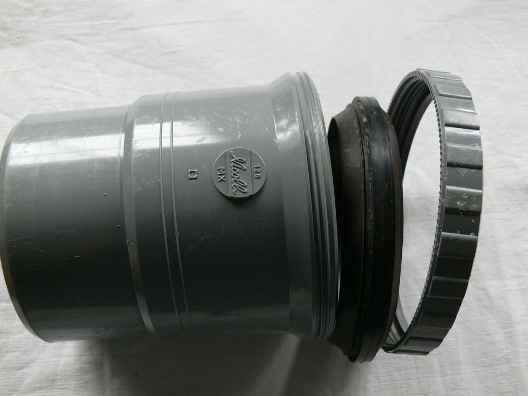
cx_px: 264
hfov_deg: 47.9
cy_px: 198
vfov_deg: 36.8
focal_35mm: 39
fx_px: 595
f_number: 2.8
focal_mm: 8.3
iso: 160
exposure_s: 1/30
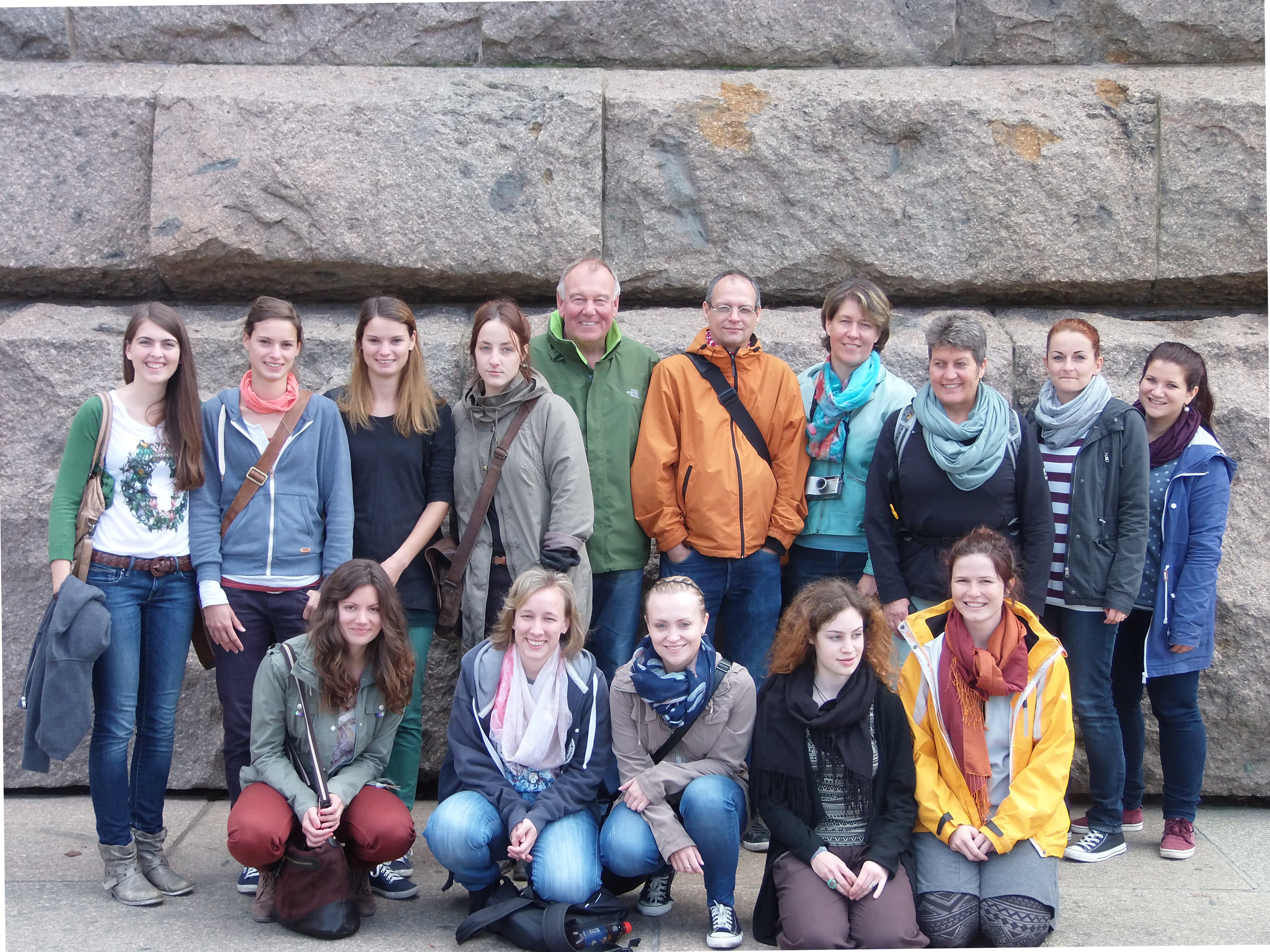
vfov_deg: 24.4
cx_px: 635
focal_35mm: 60
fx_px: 2201
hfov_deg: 32.2
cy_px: 476
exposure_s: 1/125
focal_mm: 10.7
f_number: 4
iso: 100
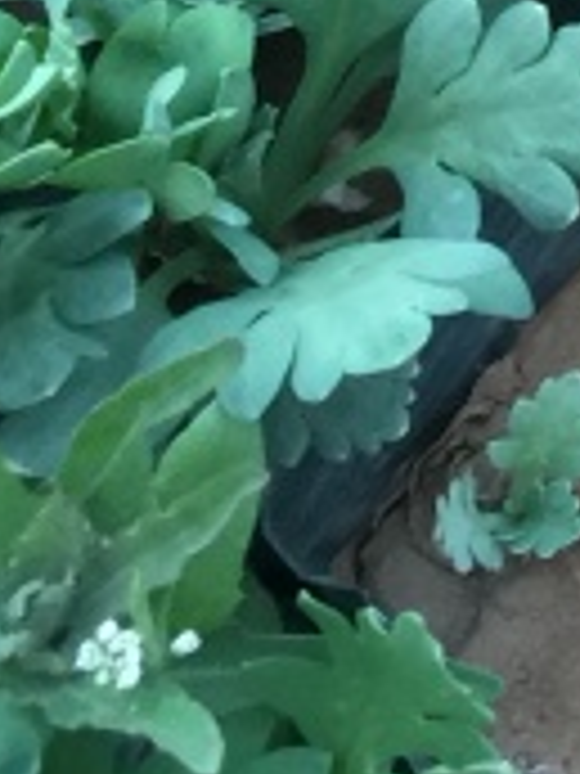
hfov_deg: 7.4
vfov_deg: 10.1
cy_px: -848
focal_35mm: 180
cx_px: 1655
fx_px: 4021
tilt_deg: -53.4
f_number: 2.2
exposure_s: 1/17
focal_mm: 4.15
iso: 40
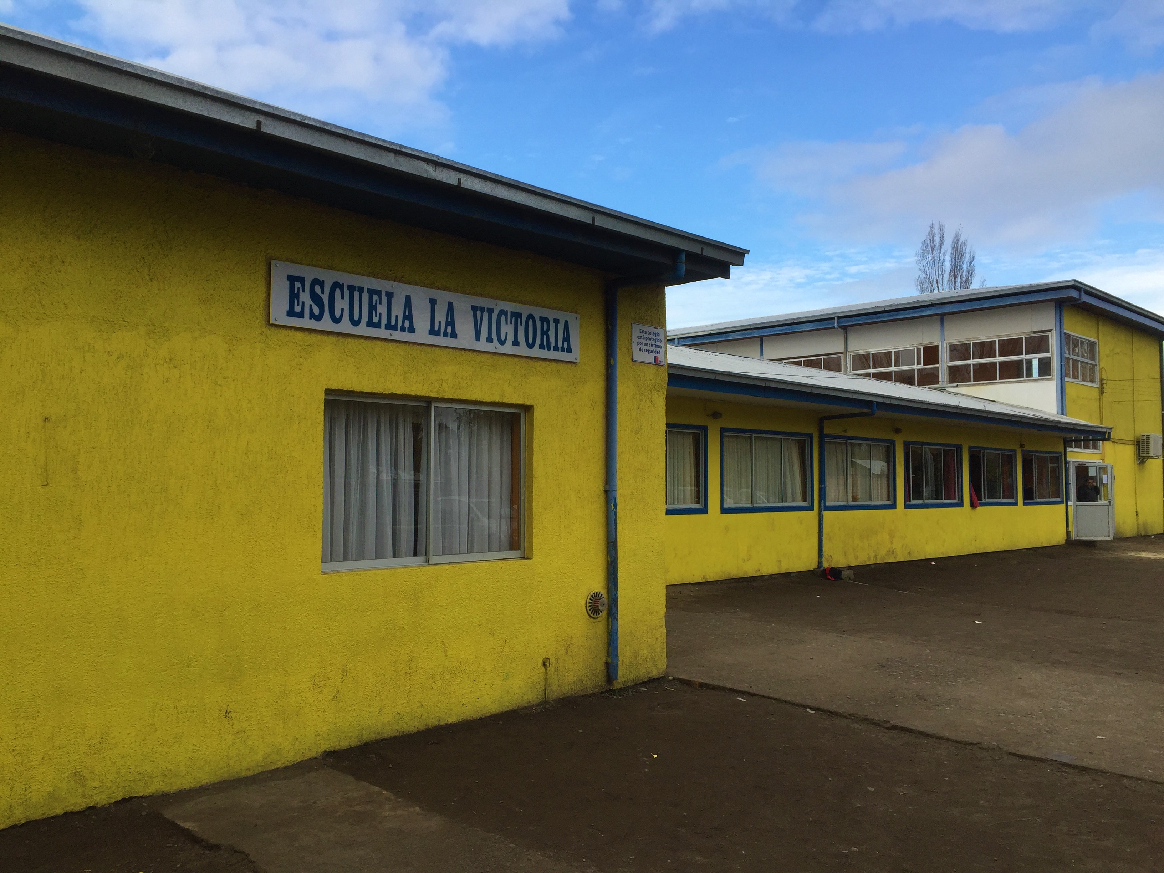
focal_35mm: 29
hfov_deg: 61.7
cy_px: 436
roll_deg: -1.1
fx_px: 975
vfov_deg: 48.2
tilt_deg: +3.5
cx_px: 582
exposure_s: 1/694
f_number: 2.2
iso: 32
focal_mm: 4.15
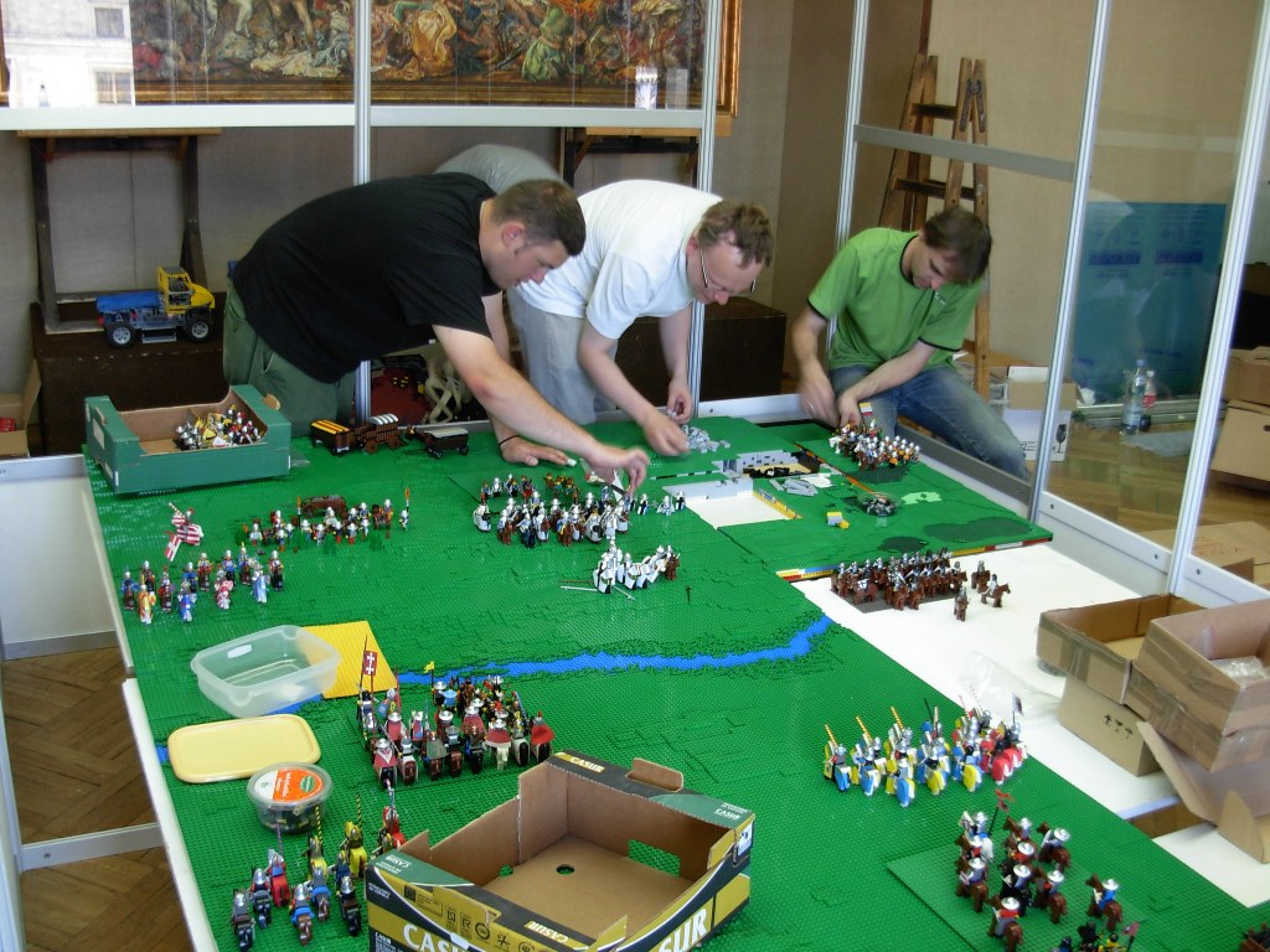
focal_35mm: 38
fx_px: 1394
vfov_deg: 37.7
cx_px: 635
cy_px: 476
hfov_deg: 49.0
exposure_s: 1/9.5
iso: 79
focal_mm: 6.3
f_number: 2.9
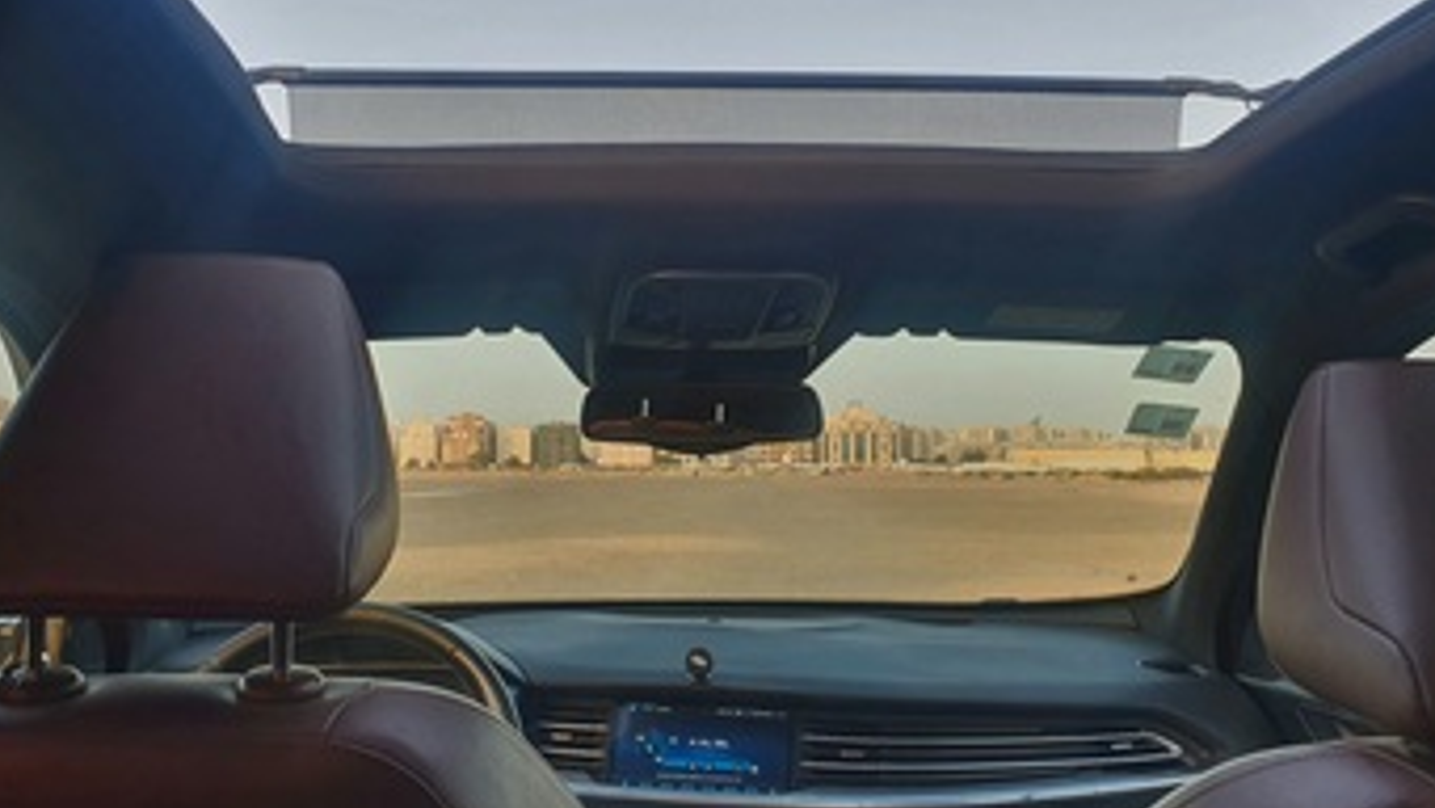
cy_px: 339
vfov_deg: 31.2
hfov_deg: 52.7
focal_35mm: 38
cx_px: 642
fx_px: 1446
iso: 50
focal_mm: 4.3
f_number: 2.4
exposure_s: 1/175
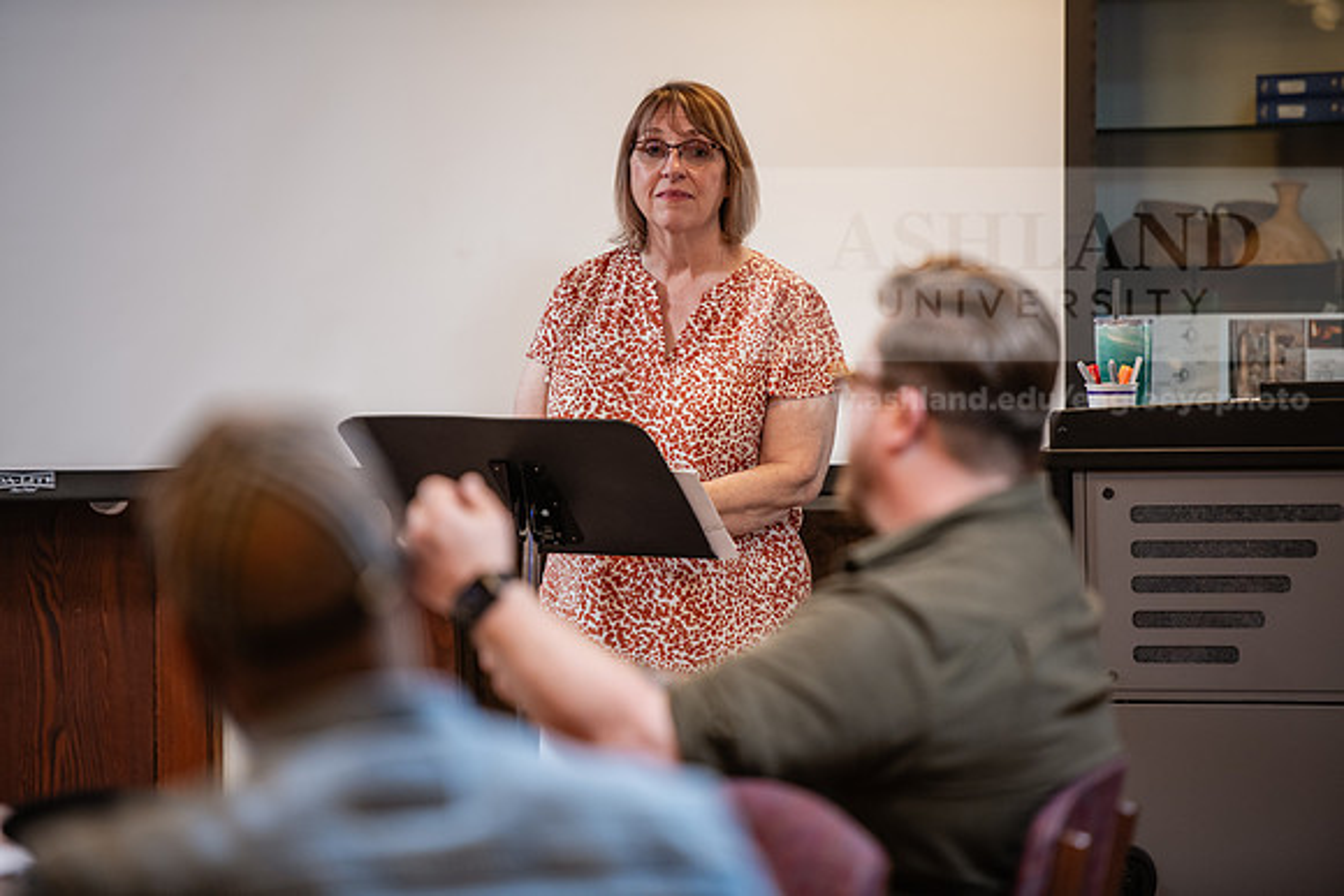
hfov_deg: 11.1
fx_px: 6908
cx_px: 672
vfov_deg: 7.4
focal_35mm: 185
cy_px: 448
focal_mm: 185
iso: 800
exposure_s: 1/160
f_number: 2.8
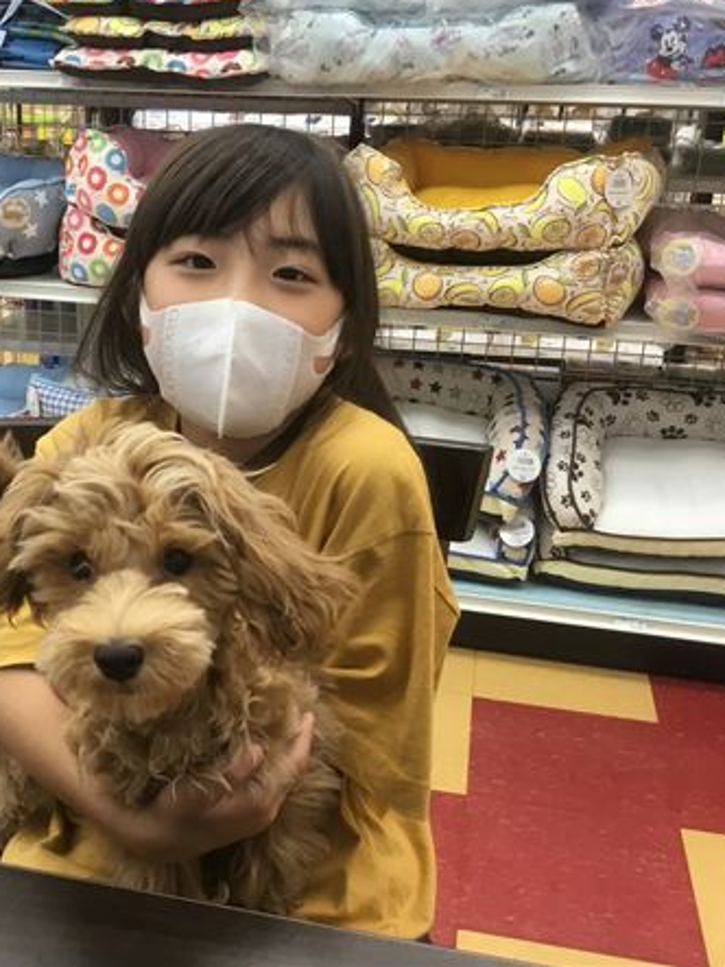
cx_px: 190
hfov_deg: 33.7
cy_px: 478
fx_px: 1173
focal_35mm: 42
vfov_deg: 44.8
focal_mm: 3.3
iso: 64
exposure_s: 1/30
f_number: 2.4
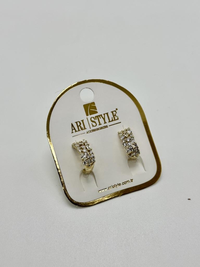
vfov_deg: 39.7
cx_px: 100
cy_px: 134
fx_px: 370
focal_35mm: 48
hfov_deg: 30.3
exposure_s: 1/274
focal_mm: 6.86
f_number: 1.78
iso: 64
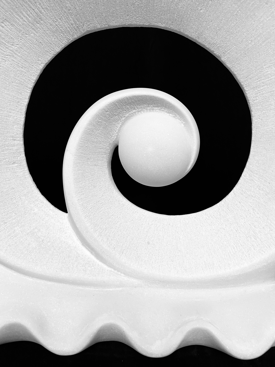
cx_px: 138
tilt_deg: -0.8
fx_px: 275
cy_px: 184
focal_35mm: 26
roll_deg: -0.1
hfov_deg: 53.1
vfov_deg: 67.3
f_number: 1.8
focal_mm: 4.25
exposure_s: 1/66
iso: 125
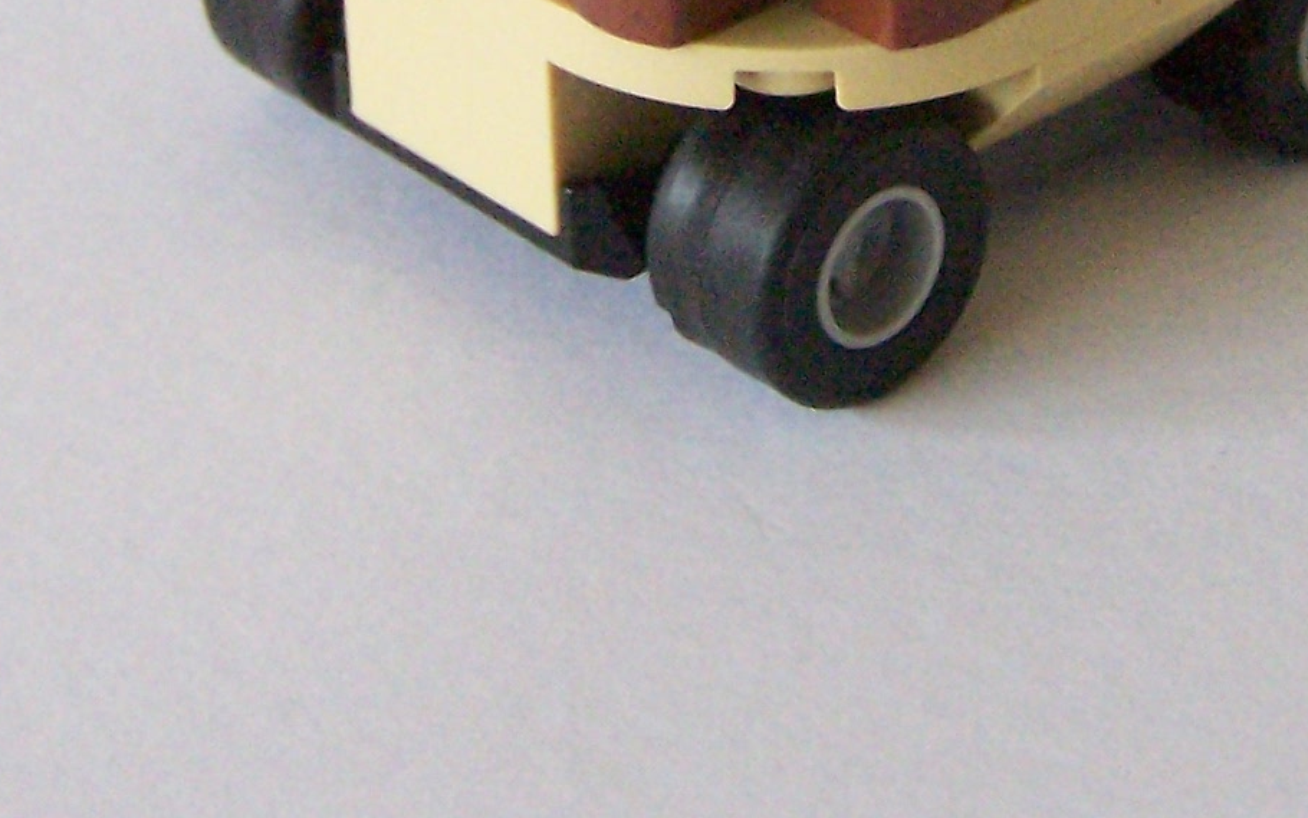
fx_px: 4278
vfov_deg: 10.4
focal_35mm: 120
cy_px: -506
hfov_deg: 17.3
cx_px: 887
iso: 400
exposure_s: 1/250
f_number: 2.8
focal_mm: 6.7
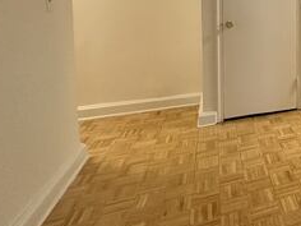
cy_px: 10
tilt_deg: -3.3
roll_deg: -1.2
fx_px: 330
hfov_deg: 34.6
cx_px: 390
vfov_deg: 34.9
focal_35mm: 38
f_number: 2.2
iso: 200
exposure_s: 1/120
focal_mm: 2.22
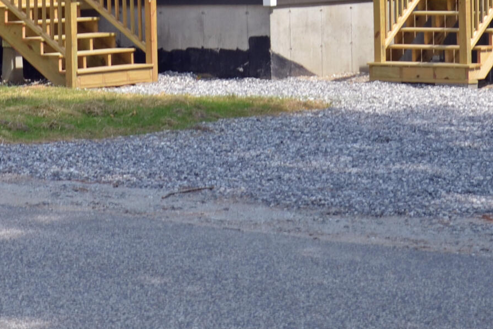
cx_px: 214
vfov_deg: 10.3
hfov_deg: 15.6
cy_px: -98
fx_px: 1794
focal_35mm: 131
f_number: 7.1
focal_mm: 26
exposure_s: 1/200
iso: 160
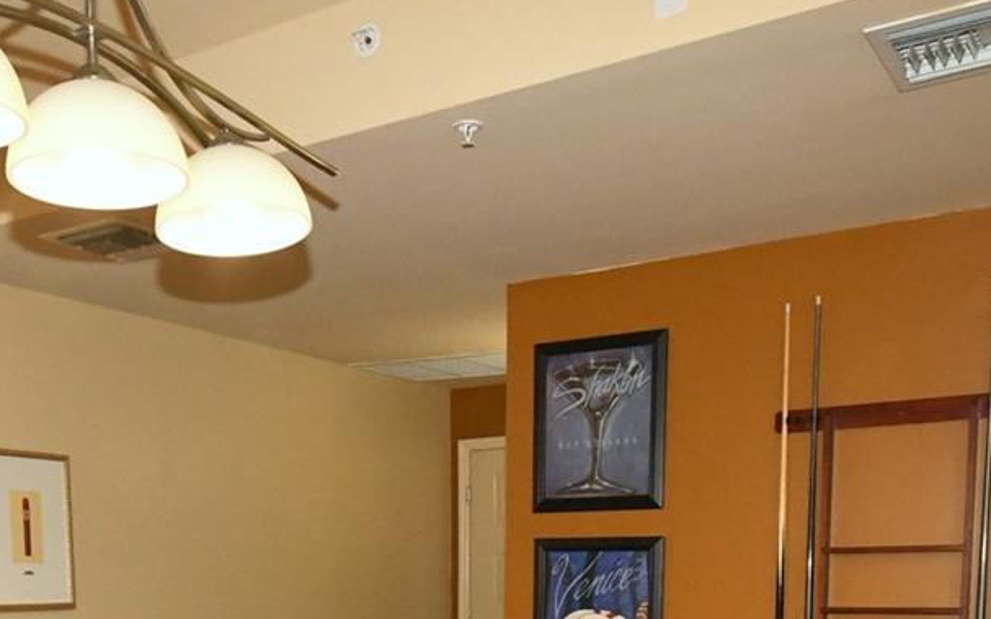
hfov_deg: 45.8
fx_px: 1161
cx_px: 361
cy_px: 732
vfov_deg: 26.7
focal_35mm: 43
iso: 4000
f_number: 8
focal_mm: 11
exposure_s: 1/125
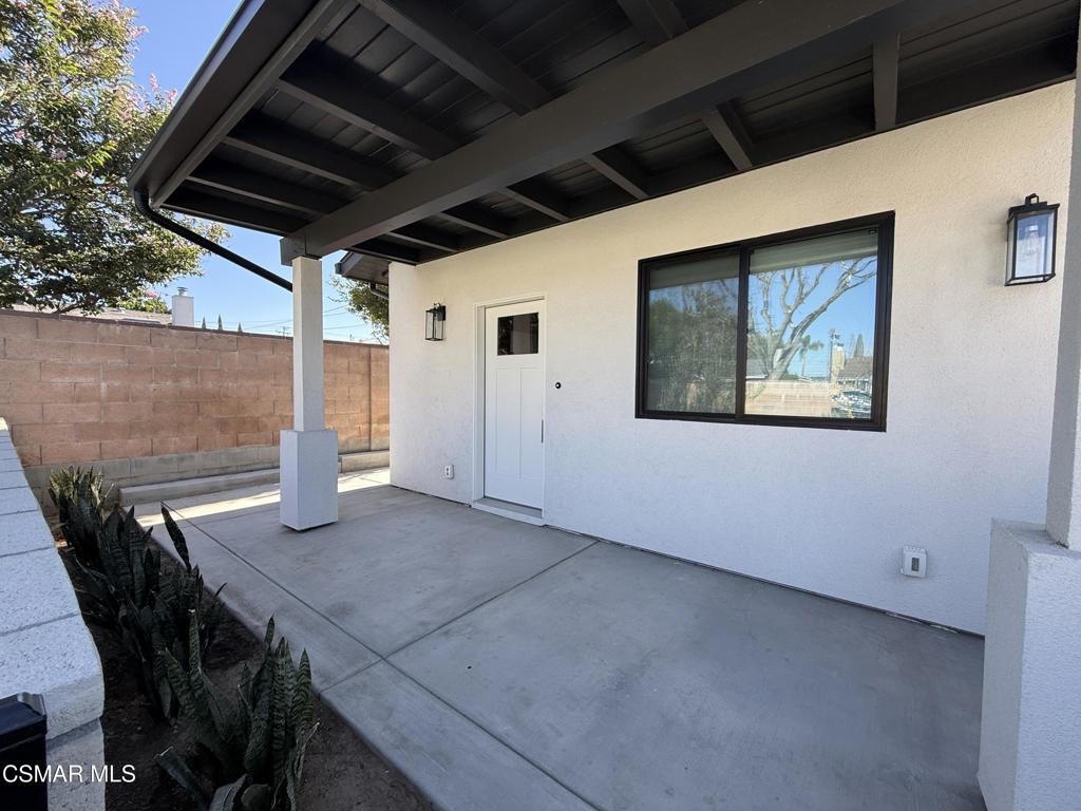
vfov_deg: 85.7
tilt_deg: -1.8
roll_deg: -0.6
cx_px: 540
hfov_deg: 102.1
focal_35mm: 14
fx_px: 437
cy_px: 406
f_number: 2.2
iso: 64
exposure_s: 1/442
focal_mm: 2.22
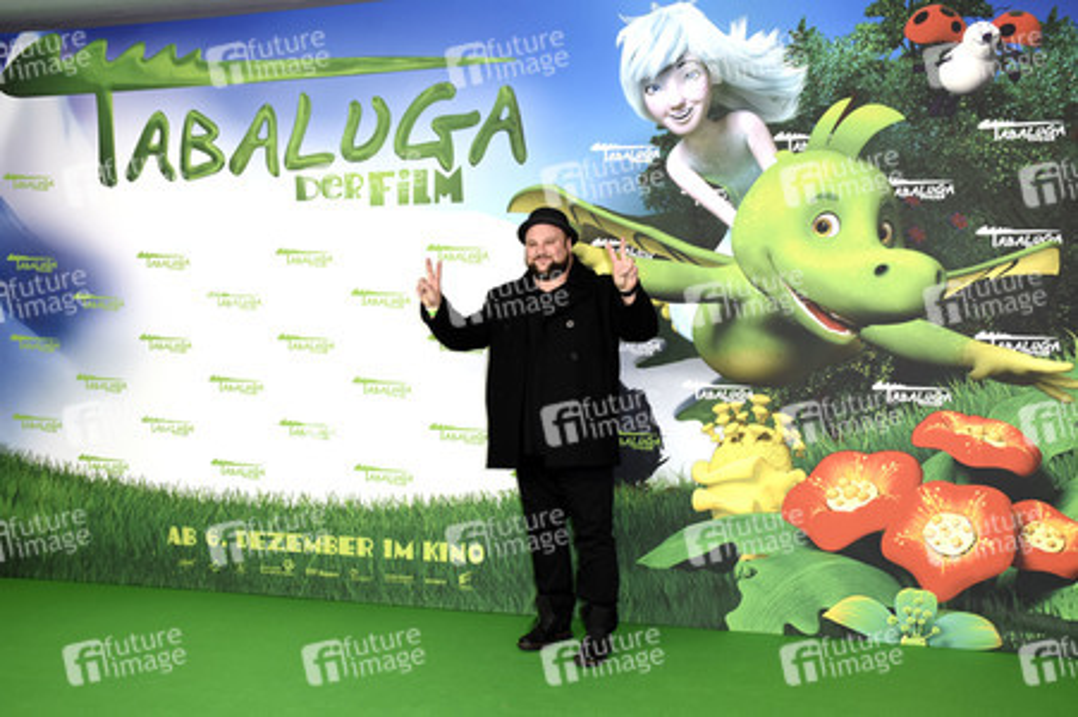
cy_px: 358
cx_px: 539
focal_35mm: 39
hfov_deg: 49.6
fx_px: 1167
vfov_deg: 34.2
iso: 500
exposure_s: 1/125
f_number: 5.6
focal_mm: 26
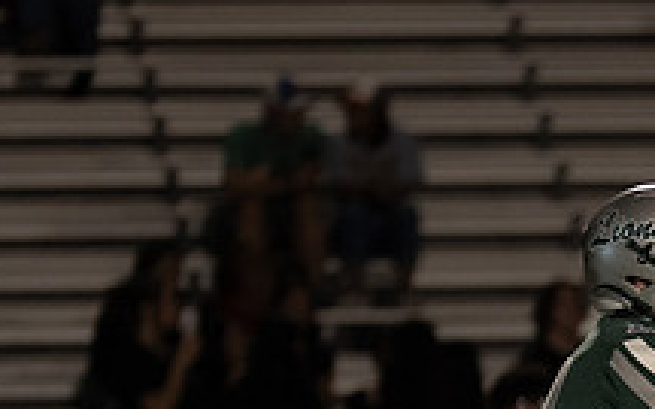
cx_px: 980
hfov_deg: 2.2
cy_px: 796
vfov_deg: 1.4
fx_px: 17083
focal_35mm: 957
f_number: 2.8
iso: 1000
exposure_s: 1/1000
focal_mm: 200
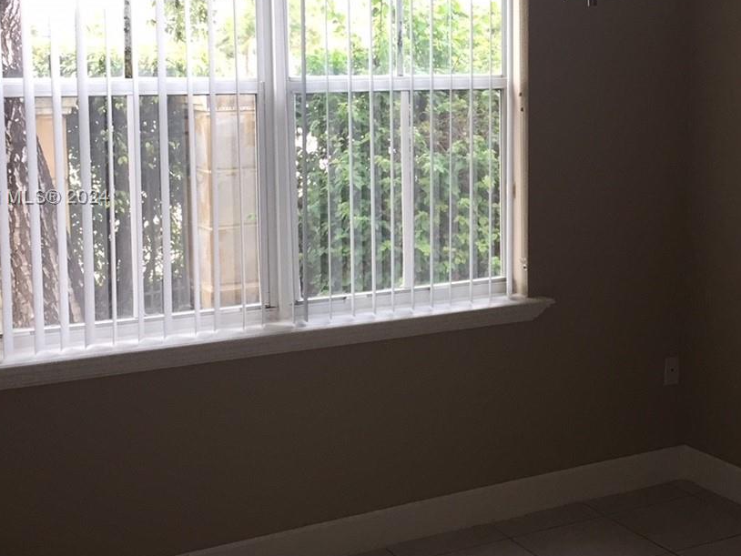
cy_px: 198
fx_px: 1221
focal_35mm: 57
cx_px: 546
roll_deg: +0.1
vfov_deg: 25.6
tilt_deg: -5.7
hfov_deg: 33.2
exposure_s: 1/120
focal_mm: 4.15
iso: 80
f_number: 2.2
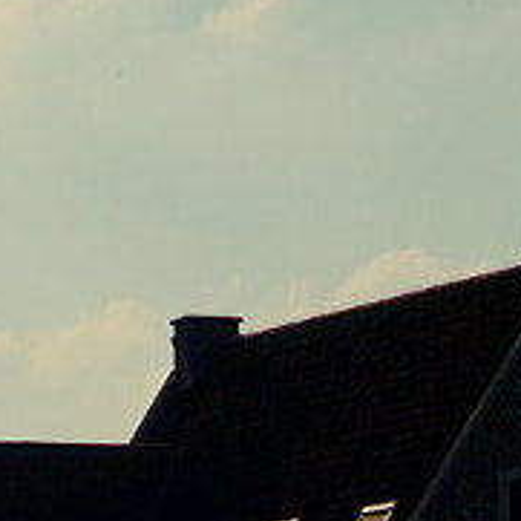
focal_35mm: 353
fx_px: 6011
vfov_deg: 4.9
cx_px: -478
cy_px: 629
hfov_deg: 4.9
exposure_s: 1/8000
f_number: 4.5
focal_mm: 47
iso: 100
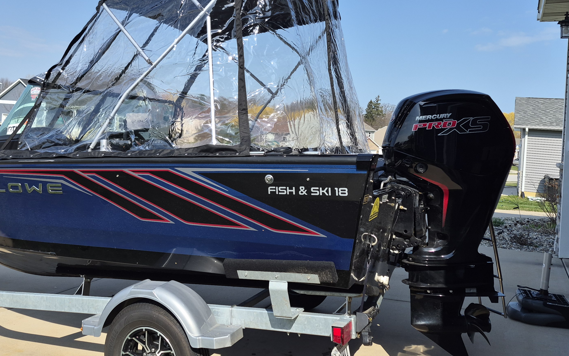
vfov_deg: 35.6
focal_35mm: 35
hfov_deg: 54.8
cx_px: 221
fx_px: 543
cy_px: 99
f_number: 1.8
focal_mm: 5.4
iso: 80
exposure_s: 1/5056
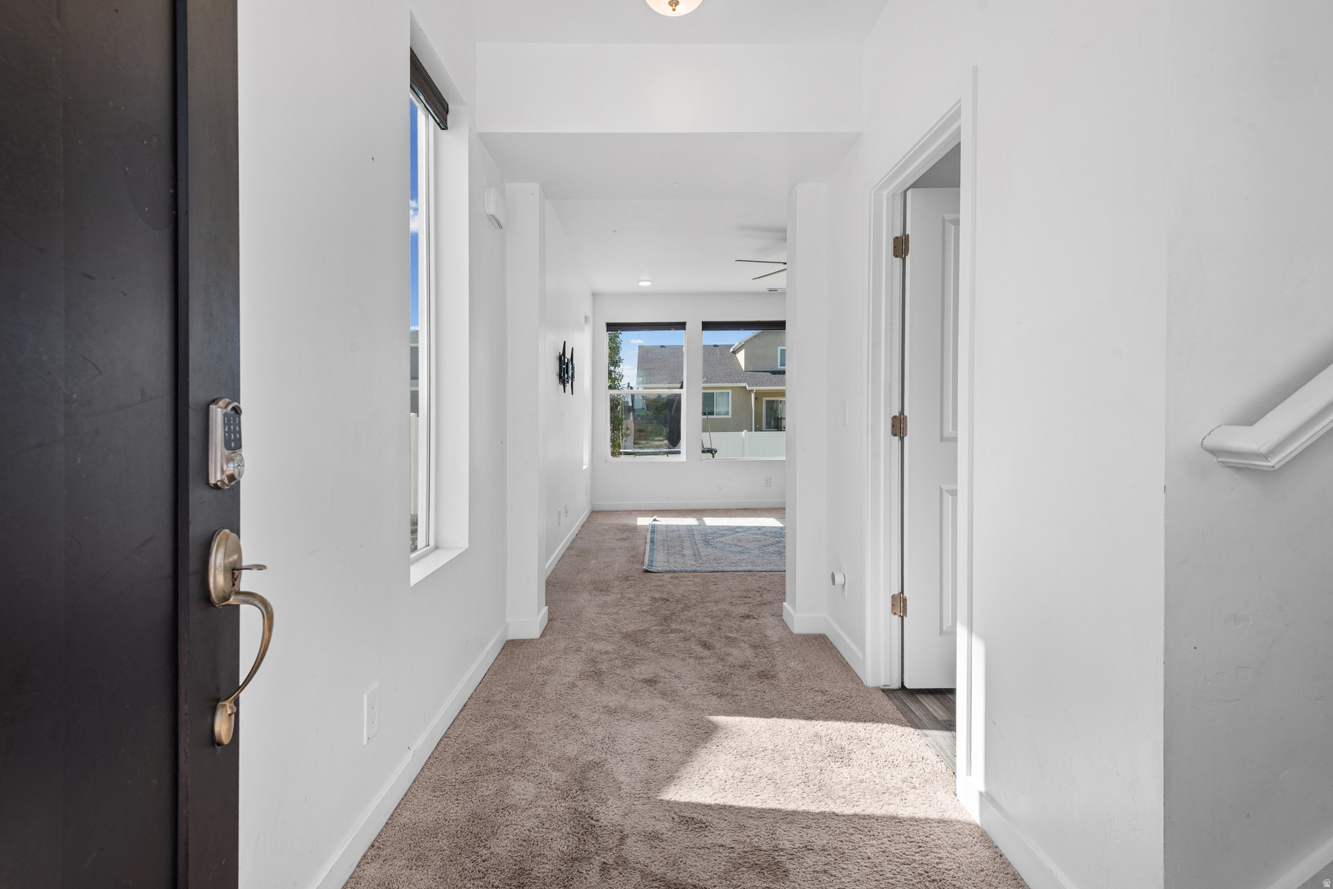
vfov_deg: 73.8
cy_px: 444
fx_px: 592
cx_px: 666
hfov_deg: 96.7
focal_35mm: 16
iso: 100
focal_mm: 16
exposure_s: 1/20
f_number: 9
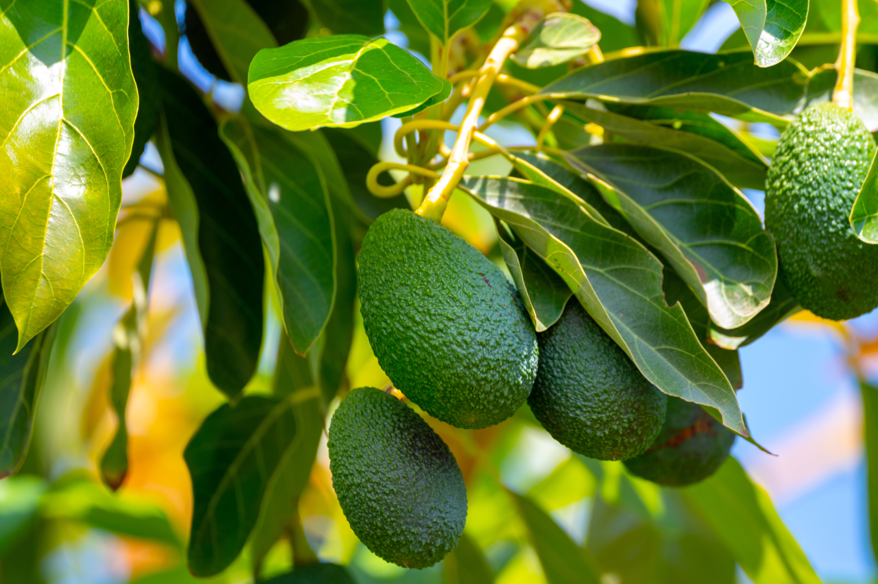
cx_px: 439
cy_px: 297
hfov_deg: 3.6
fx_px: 13990
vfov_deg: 2.4
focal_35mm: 574
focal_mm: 560
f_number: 8
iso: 500
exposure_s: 1/400
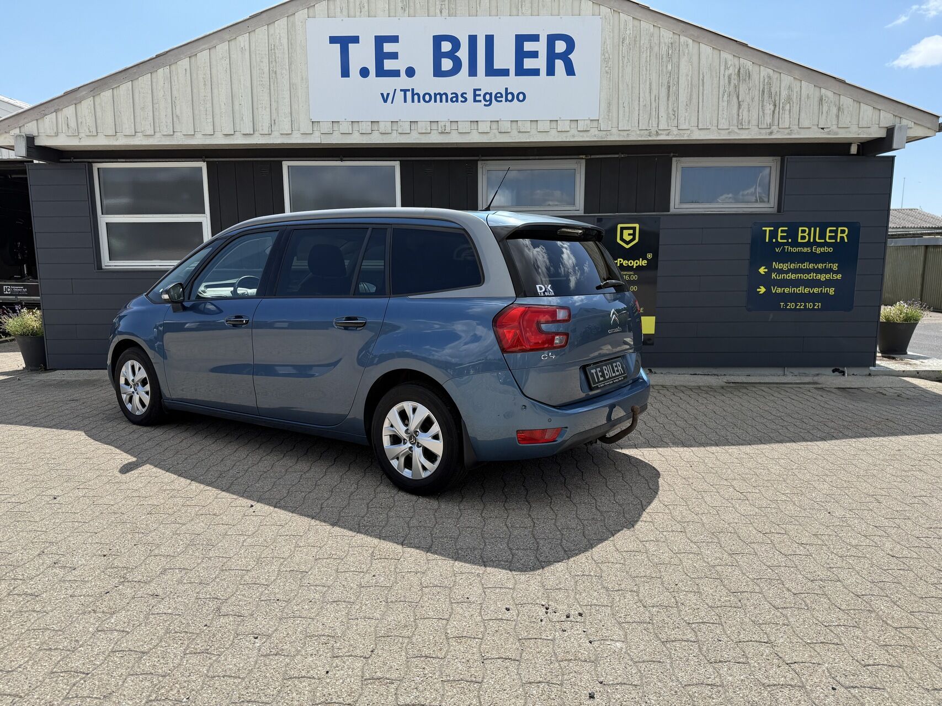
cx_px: 471
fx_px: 653
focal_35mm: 24
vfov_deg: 56.8
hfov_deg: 71.6
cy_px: 353
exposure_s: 1/3759
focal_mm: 6.76
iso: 80
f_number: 1.78
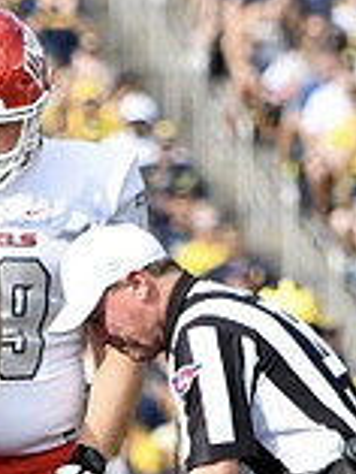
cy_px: 356
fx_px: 18938
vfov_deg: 1.4
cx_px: -69
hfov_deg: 1.1
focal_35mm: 1383
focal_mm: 260
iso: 500
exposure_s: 1/1000
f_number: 5.6
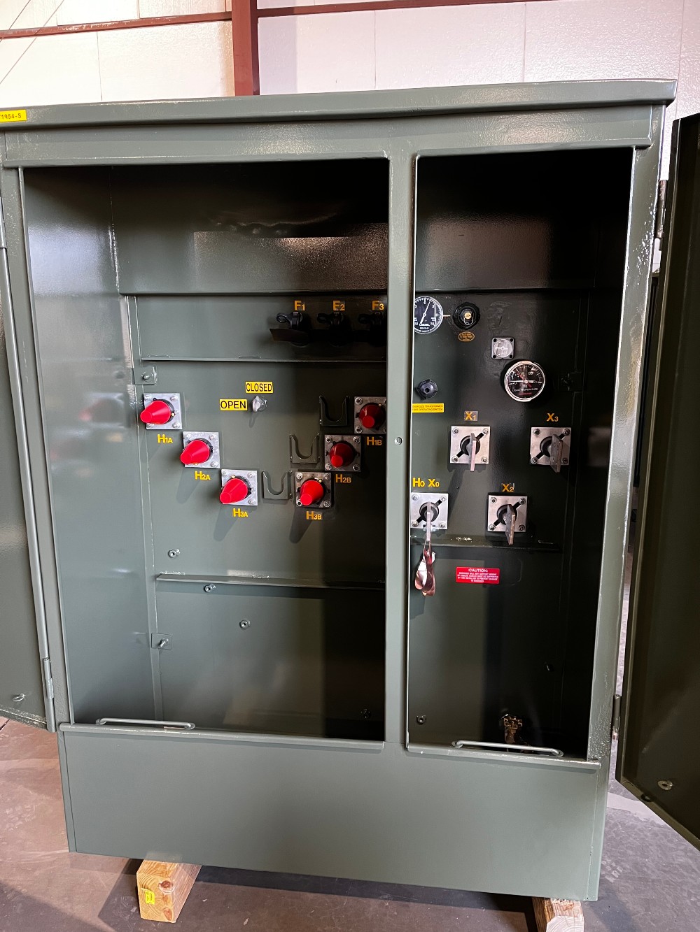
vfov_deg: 67.3
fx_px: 701
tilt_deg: -13.4
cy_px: 466
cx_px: 350
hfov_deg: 53.1
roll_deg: +1.6
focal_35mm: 26
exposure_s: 1/40
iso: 400
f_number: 1.6
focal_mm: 5.1
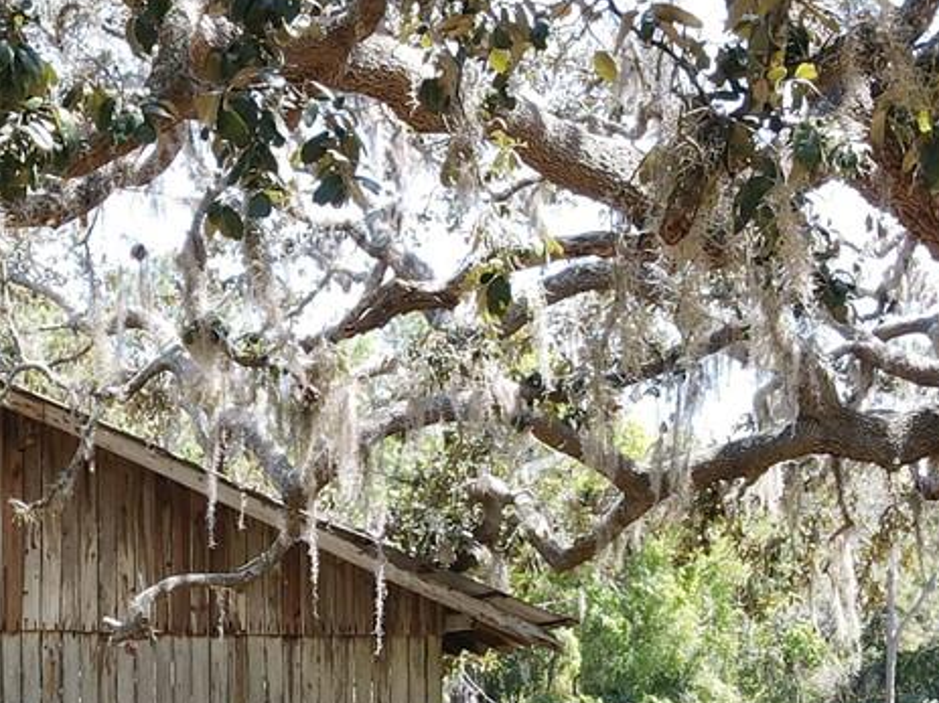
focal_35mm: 83
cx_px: 191
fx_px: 2251
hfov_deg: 23.2
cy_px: 679
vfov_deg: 17.4
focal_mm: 4.5
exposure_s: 1/90
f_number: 2.8
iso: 100
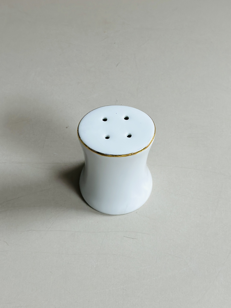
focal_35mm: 48
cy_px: 154
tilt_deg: -58.2
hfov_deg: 30.3
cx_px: 116
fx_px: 427
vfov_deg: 39.7
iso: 80
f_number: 1.78
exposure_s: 1/100
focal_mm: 6.86
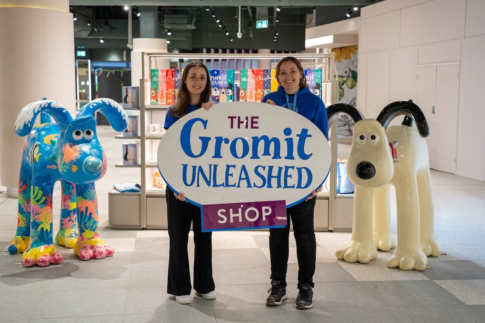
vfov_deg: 27.0
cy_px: 162
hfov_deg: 39.6
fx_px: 674
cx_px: 242
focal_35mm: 50
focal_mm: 50
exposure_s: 1/250
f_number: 3.5
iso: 5000
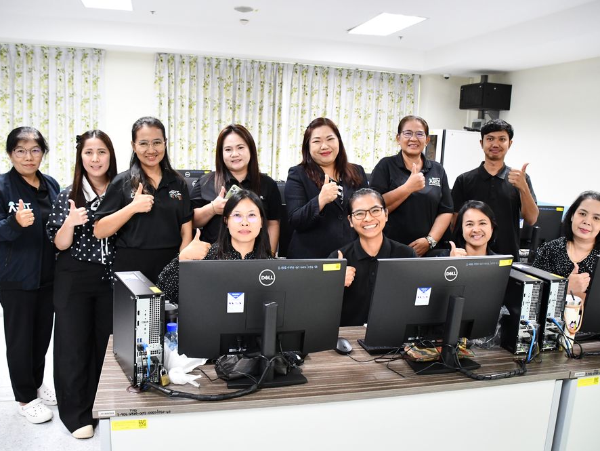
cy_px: 231
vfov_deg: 46.8
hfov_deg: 59.9
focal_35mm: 30
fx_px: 520
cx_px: 304
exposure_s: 1/100
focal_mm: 18
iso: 3200
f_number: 3.5
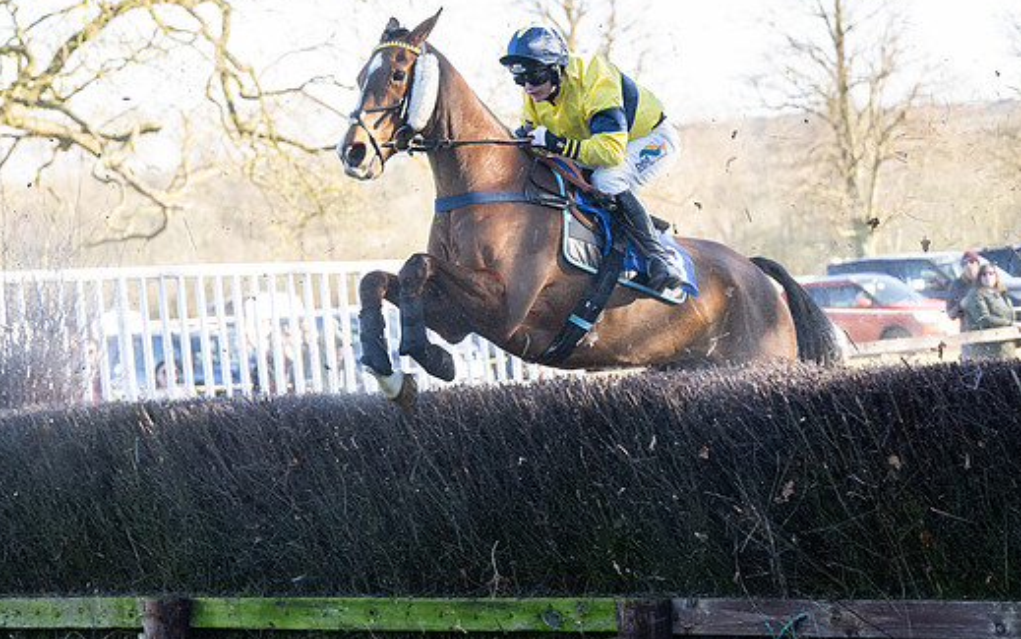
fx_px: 3480
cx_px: 363
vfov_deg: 10.5
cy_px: 383
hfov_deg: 16.7
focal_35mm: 125
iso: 800
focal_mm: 70
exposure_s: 1/1250
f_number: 2.8
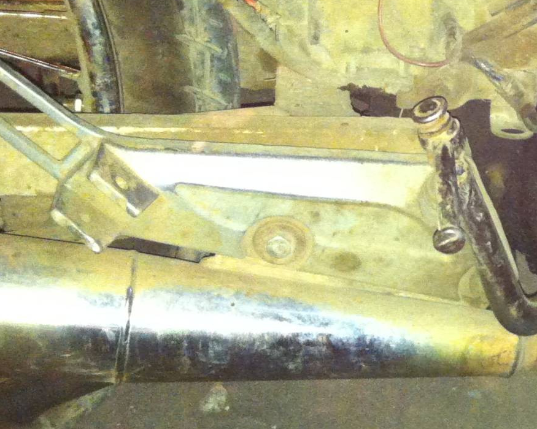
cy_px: 221
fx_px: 1605
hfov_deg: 17.3
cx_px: 773
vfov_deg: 15.2
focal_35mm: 101
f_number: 2.8
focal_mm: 3.85
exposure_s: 1/15
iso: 320
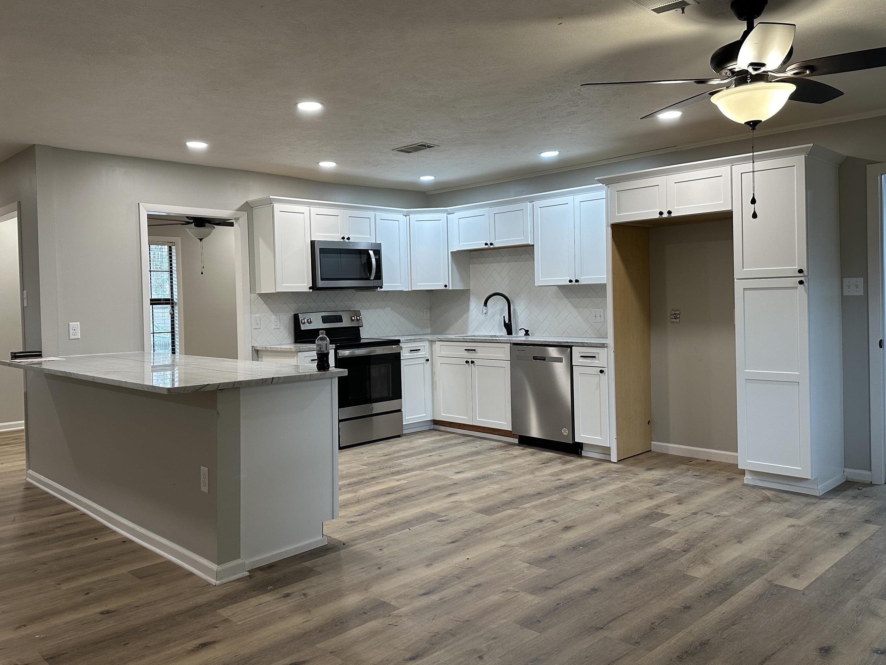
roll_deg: +2.0
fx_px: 717
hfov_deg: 63.3
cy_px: 305
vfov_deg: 49.7
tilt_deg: -0.4
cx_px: 399
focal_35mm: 28
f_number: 1.78
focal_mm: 6.86
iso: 160
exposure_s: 1/120
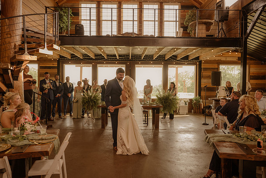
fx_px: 182
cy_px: 89
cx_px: 133
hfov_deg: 72.2
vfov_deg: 51.9
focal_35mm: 25
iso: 1000
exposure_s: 1/250
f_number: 2.8
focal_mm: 24
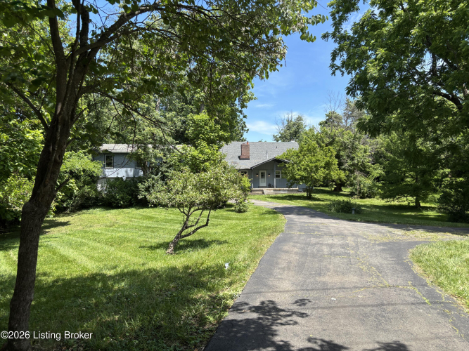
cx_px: 234
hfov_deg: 67.3
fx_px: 352
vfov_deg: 53.0
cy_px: 176
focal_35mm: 26
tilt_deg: +1.8
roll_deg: +0.4
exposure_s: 1/1381
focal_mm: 5.96
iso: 50
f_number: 1.6
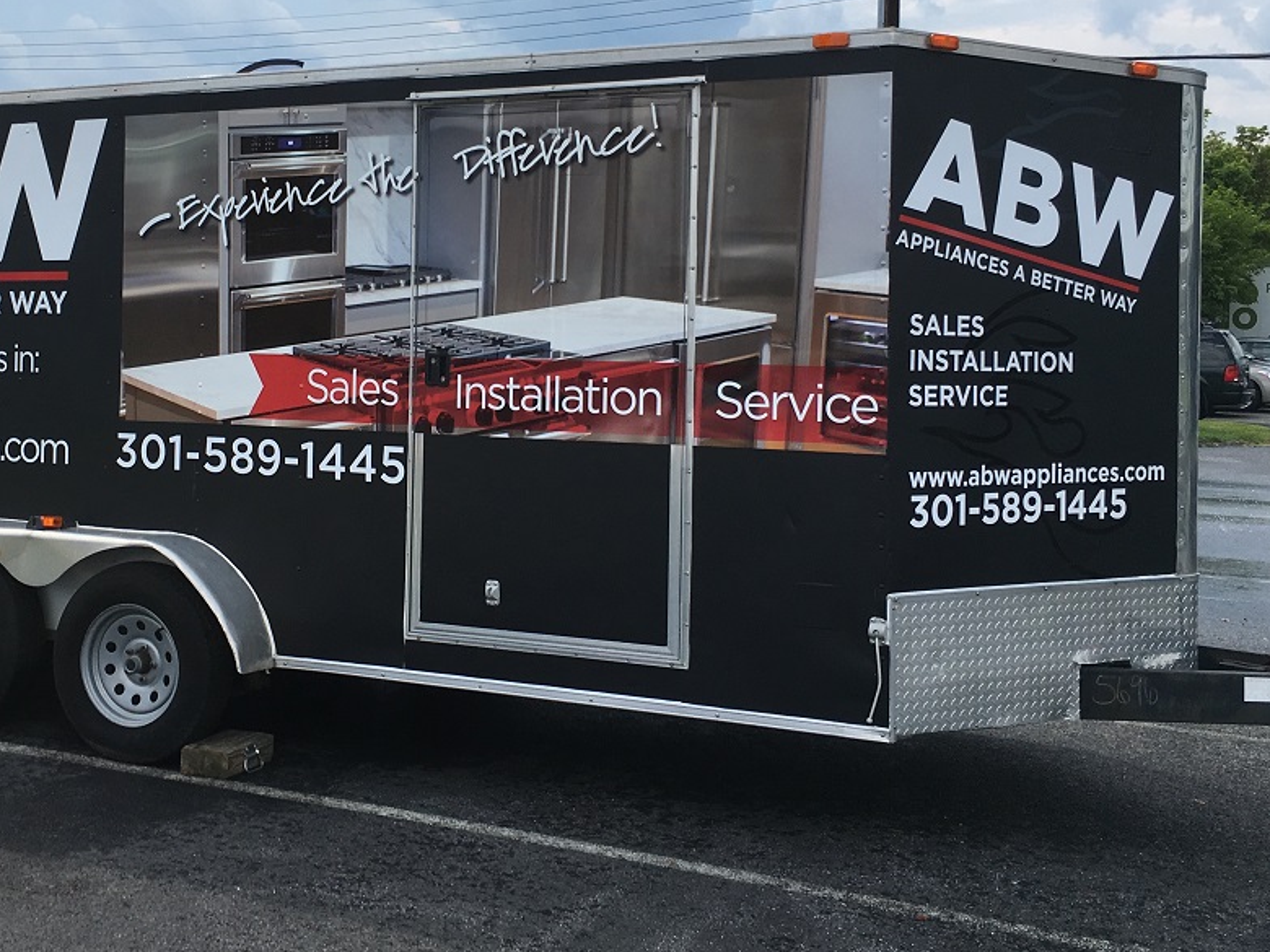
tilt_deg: -1.9
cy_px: 368
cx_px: 488
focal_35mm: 45
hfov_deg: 41.8
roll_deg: +0.0
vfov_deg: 32.1
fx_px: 1651
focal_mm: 4.15
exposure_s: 1/974
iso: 25
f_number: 2.2
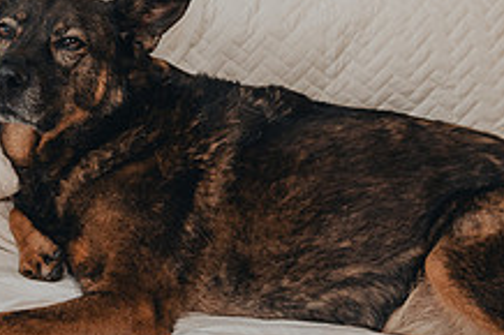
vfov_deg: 19.6
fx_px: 965
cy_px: 82
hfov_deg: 26.2
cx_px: -96
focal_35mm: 69
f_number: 4
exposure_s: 1/80
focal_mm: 24
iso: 500
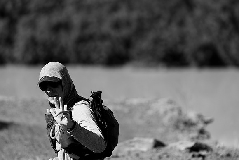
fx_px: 1500
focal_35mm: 226
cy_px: 79
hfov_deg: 9.1
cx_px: 128
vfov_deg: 6.1
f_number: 3.2
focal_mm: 200
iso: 100
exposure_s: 1/3200
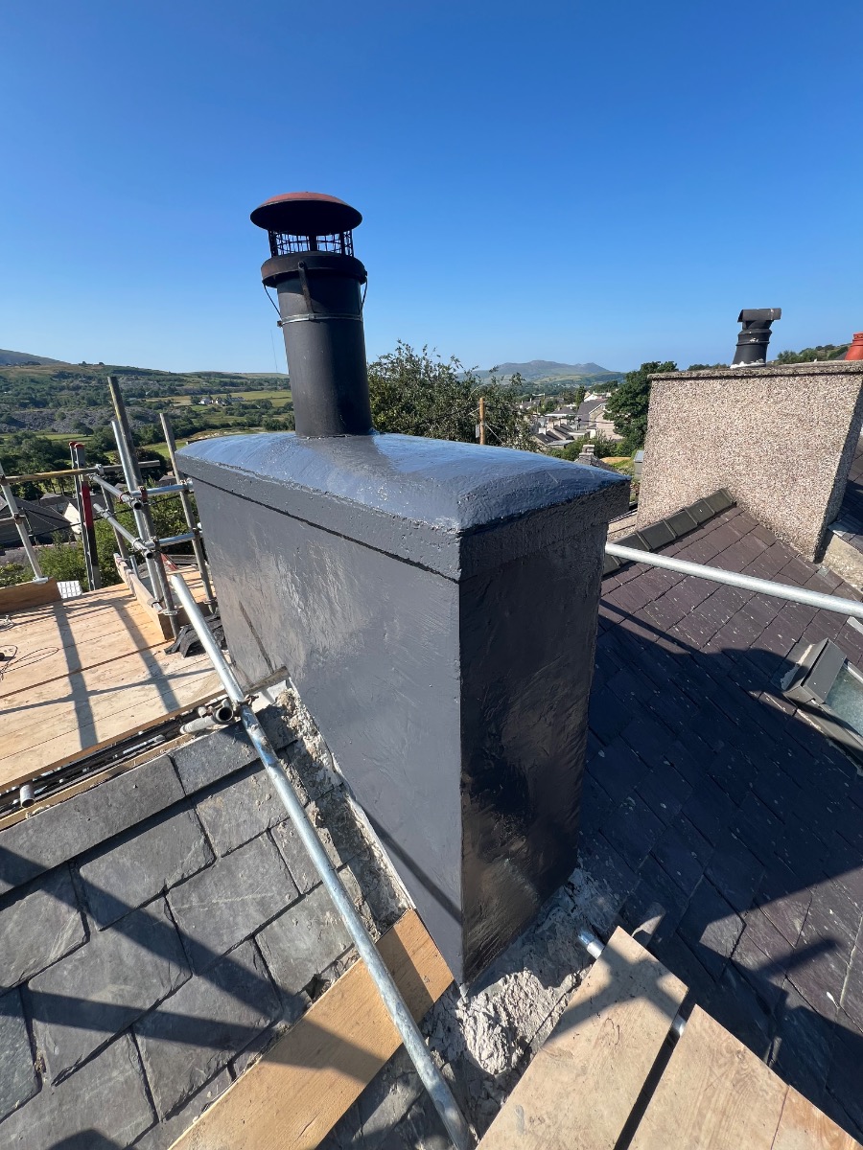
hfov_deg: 89.9
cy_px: 575
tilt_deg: -22.7
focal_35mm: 13
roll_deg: +2.5
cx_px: 432
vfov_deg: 106.2
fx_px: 432
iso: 32
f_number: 1.8
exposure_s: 1/713
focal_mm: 1.57
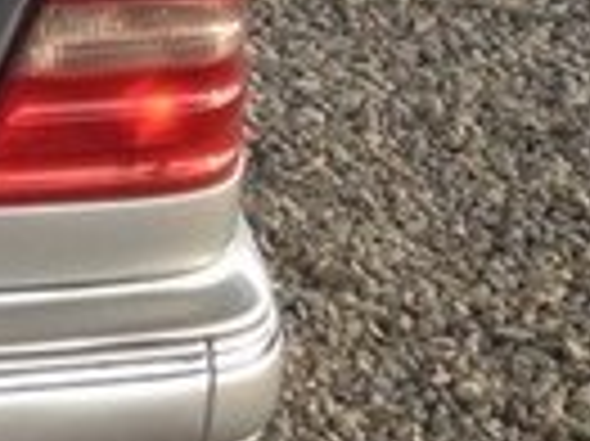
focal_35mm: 177
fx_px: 3014
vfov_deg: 8.1
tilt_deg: -15.6
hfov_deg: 10.2
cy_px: -317
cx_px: -631
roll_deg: -0.4
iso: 80
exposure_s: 1/120
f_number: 2.4
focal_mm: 4.28
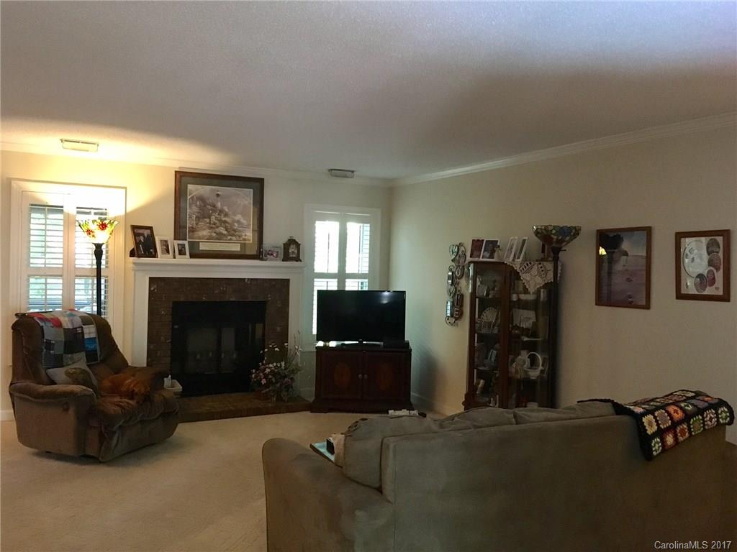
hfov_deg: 61.7
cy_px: 276
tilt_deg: -3.4
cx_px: 368
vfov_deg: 48.2
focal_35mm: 29
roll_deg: -1.8
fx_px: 617
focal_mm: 4.15
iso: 320
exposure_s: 1/15
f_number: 2.2
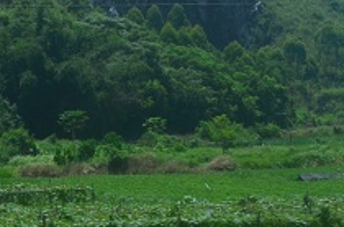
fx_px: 2374
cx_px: -164
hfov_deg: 8.1
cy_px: -162
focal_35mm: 249
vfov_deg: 5.4
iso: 100
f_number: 8
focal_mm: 34
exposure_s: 1/250
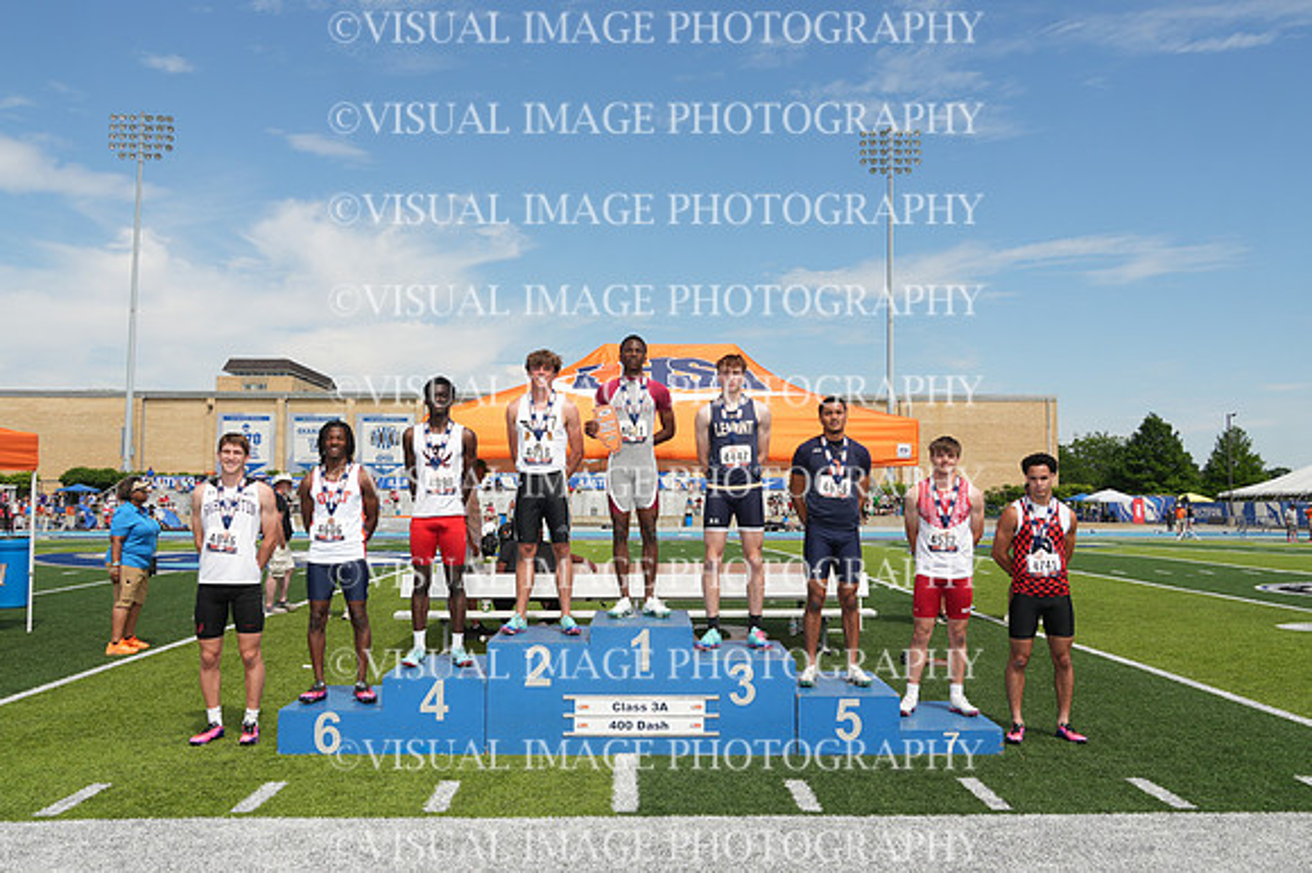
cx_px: 656
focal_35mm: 32
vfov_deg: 41.7
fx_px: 1147
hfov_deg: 59.5
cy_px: 436
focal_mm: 21
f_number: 10
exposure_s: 1/160
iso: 100
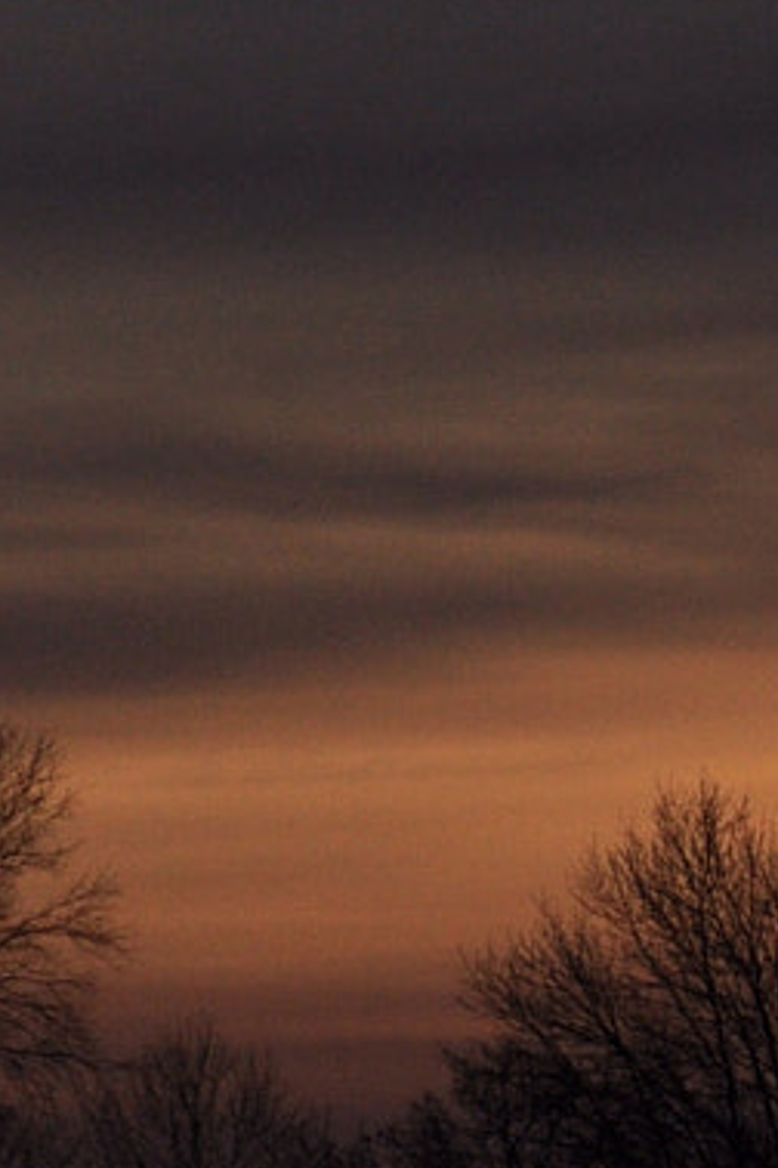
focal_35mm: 622
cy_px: 434
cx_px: 1380
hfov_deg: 2.2
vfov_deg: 3.3
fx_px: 20162
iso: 200
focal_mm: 98
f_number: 13
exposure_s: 1/640
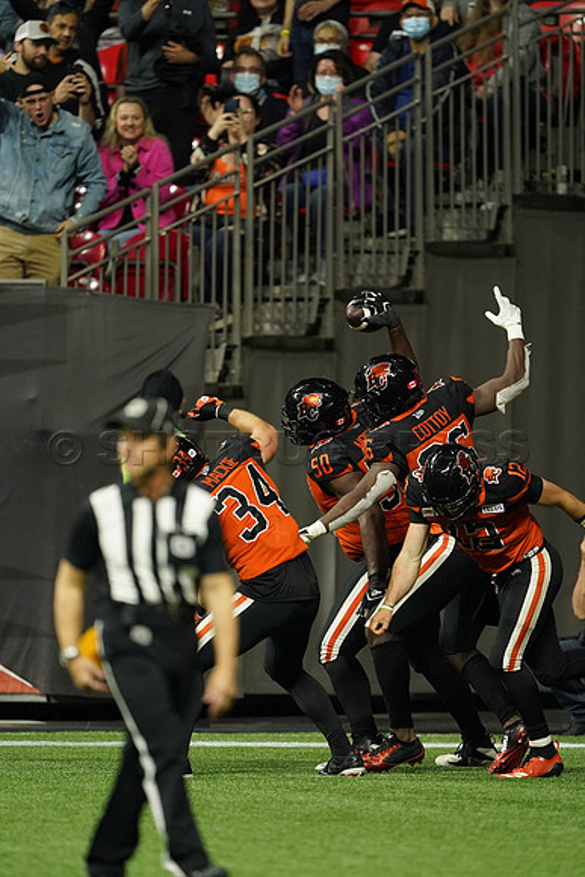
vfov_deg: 3.4
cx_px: 292
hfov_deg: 2.3
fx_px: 14615
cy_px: 438
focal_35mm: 600
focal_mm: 600
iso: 5000
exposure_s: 1/1600
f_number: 4
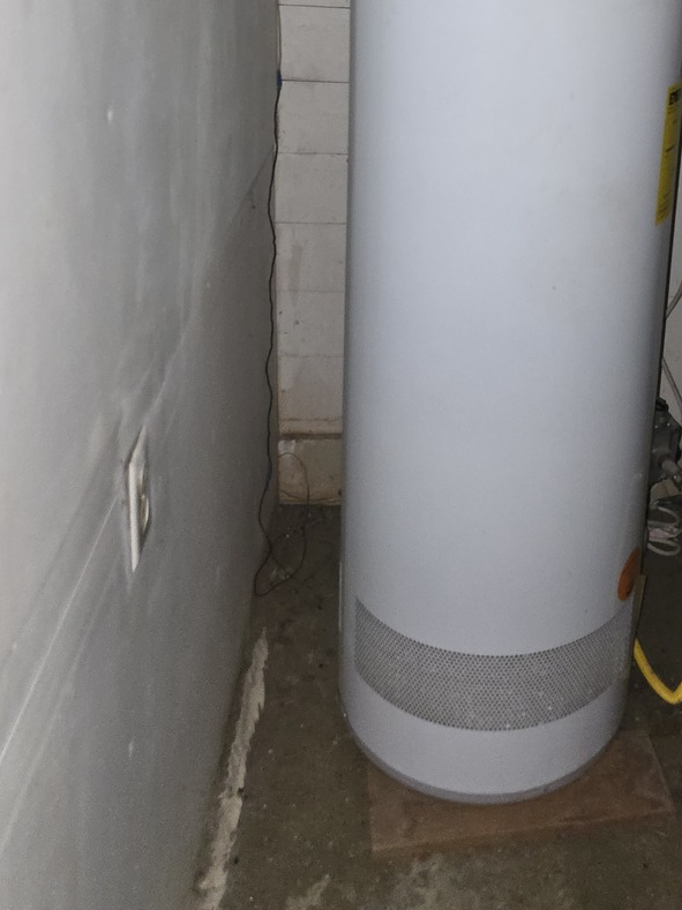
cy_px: 101
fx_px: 1104
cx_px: 523
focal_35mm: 42
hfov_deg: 33.5
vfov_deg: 41.5
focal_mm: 6.3
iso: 500
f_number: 1.7
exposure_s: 1/12
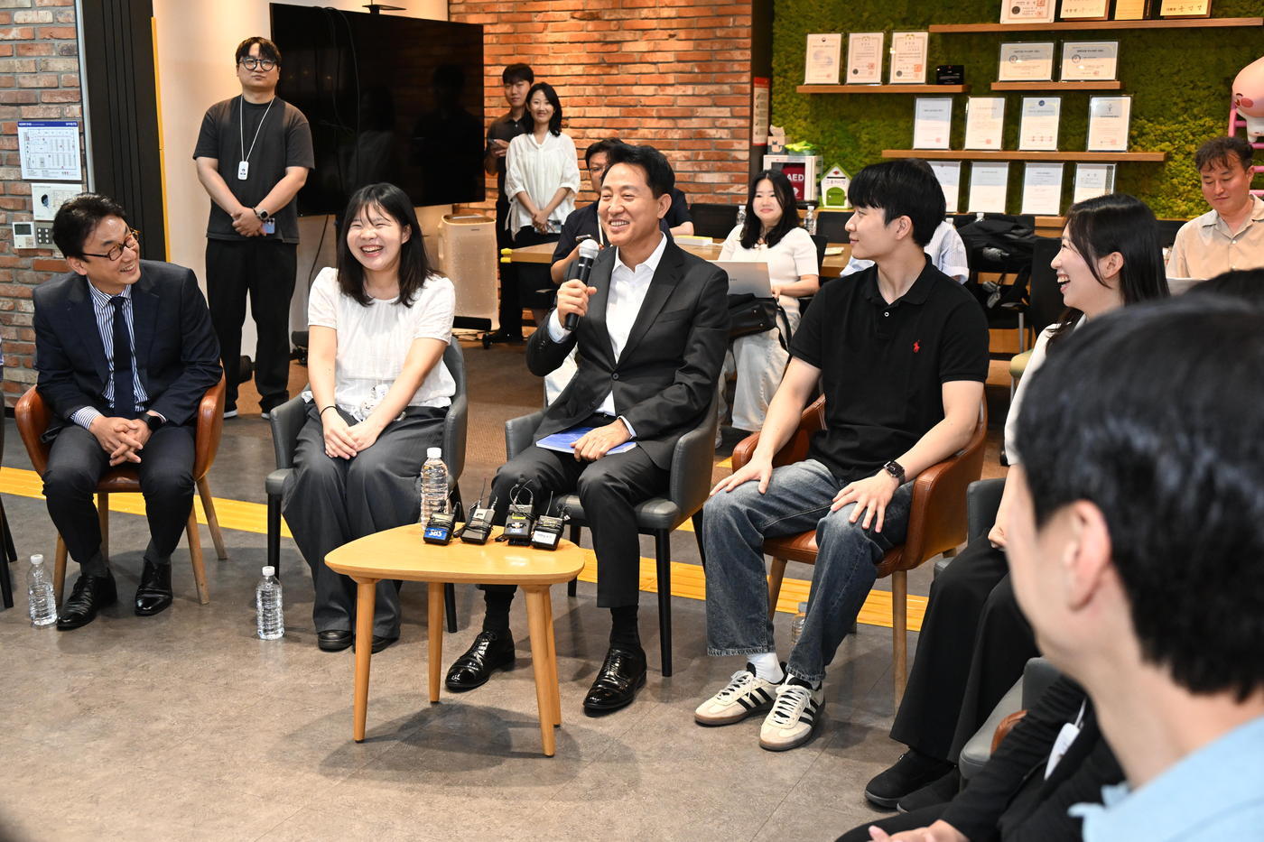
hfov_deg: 47.4
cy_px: 421
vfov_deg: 32.6
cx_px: 632
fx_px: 1439
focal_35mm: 41
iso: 4000
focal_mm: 41
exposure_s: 1/100
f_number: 5.6
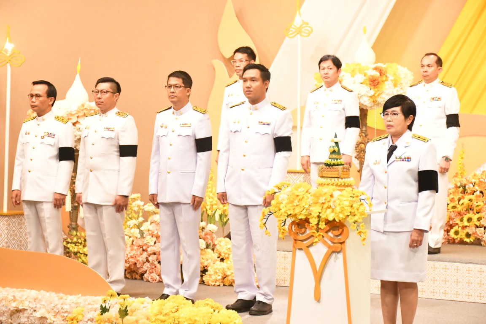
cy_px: 162
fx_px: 1336
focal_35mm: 99
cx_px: 243
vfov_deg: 13.8
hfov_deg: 20.6
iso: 6400
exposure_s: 1/320
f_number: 5
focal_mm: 66
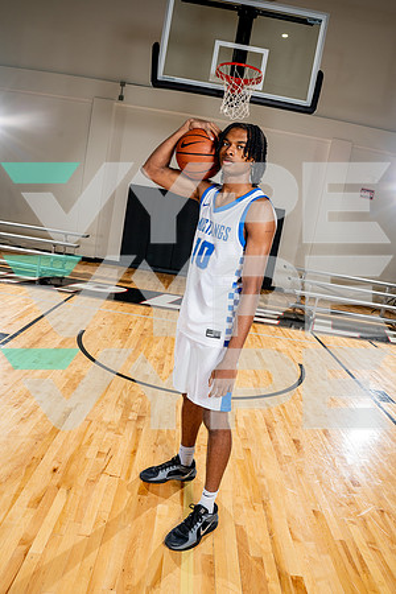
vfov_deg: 71.5
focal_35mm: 25
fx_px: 412
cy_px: 297
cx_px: 198
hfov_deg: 51.3
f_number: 8
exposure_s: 1/250
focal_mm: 25
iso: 250
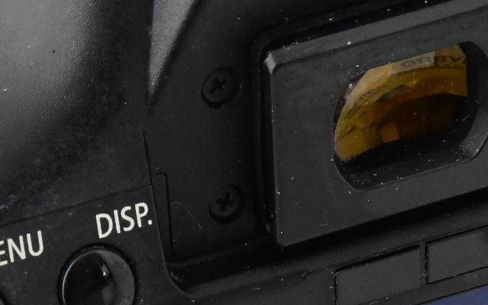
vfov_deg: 2.0
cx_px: 259
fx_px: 8766
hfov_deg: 3.2
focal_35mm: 659
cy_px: 252
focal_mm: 120
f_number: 16
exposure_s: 1/125
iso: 1600
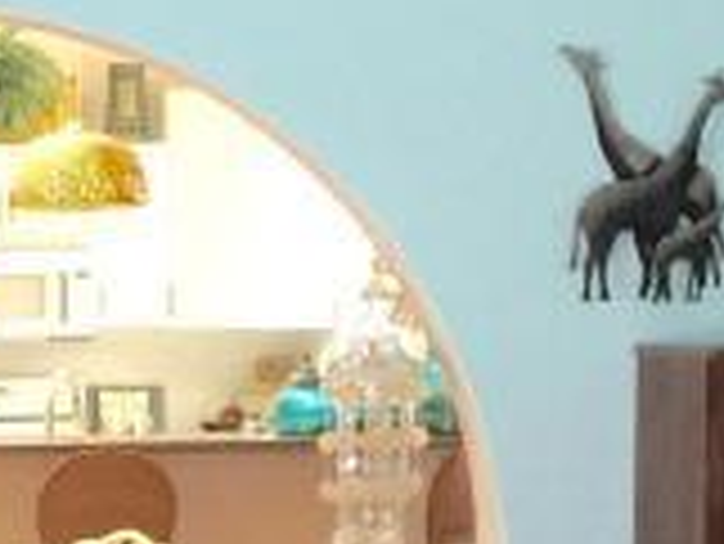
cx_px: -63
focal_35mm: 115
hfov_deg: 16.6
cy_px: 531
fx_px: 2407
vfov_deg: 12.8
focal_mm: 4.15
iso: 64
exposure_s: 1/15
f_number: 2.2
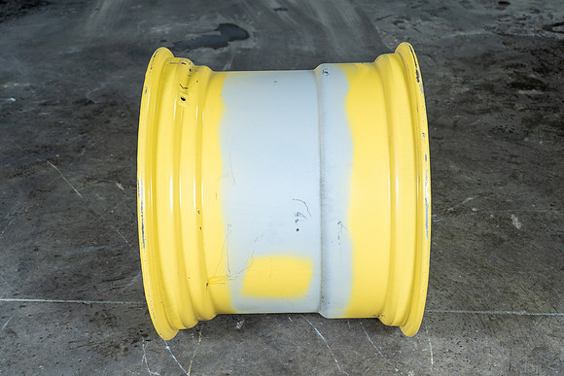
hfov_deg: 40.3
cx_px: 282
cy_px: 188
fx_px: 768
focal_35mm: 49
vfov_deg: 27.5
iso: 500
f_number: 5.6
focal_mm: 49
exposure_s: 1/100
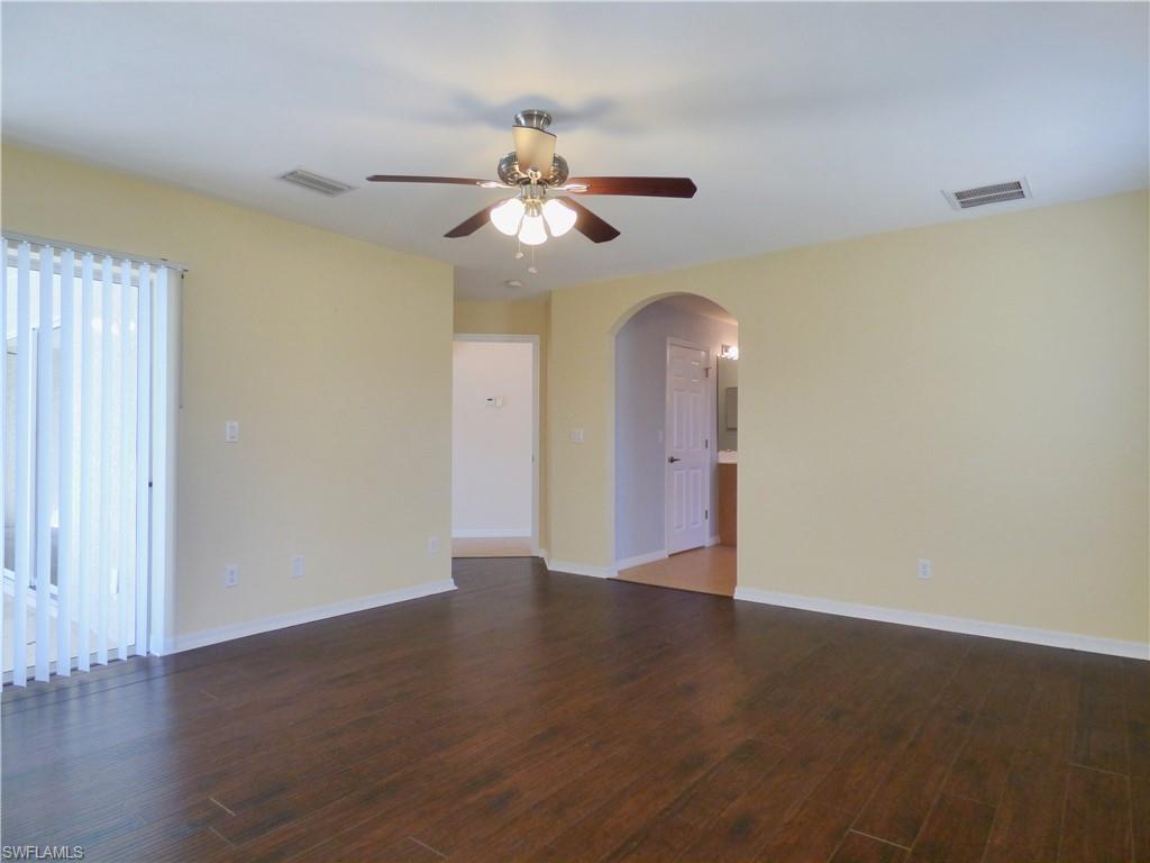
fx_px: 664
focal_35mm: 20
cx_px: 575
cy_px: 432
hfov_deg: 81.7
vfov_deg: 66.0
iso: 400
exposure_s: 1/50
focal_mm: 3.58
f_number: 2.8
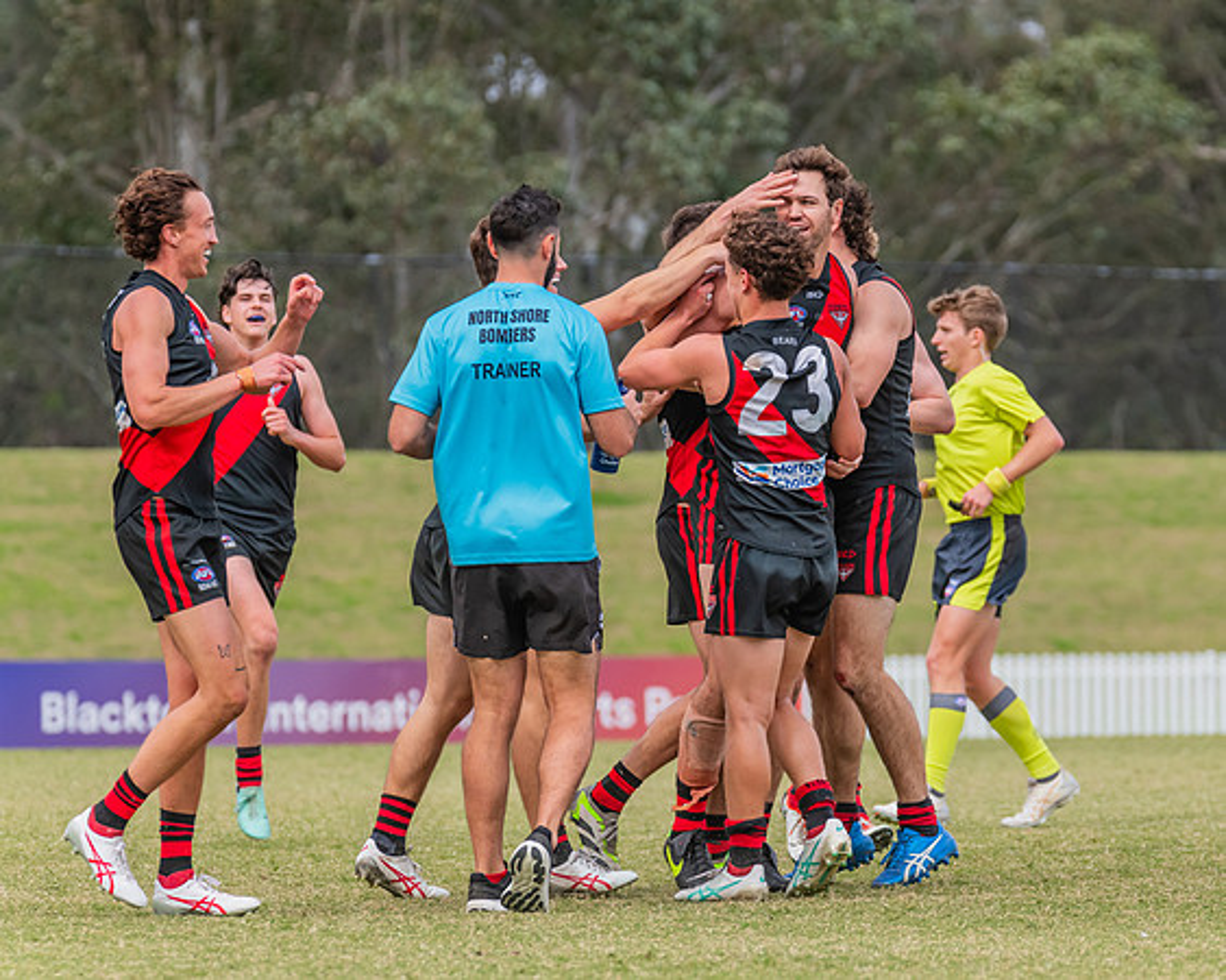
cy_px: 460
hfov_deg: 5.2
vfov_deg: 4.2
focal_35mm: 371
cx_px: 815
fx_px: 13441
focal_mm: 290
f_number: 7.1
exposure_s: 1/1250
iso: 800
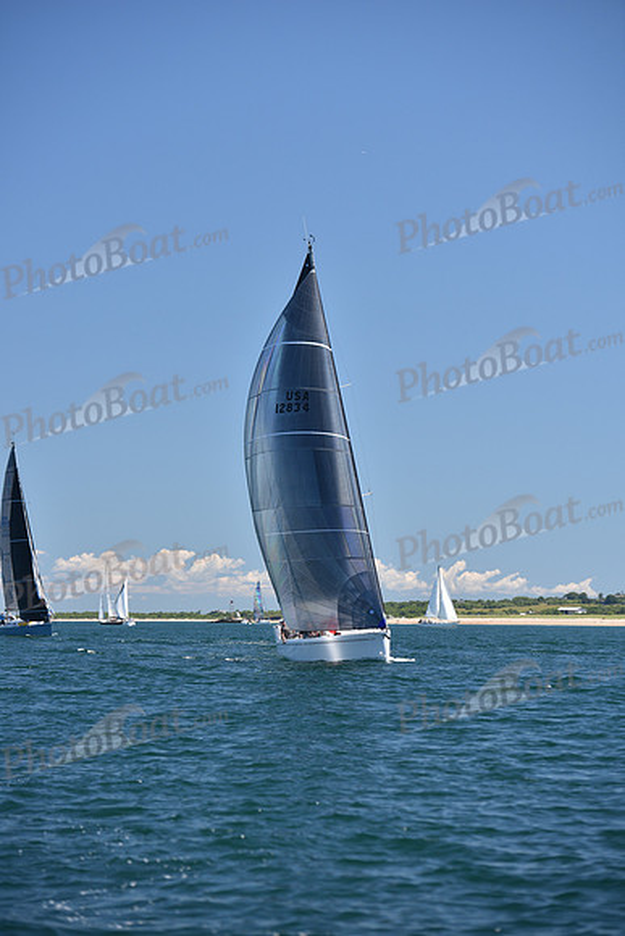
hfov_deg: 12.2
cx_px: 312
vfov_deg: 18.3
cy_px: 468
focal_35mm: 112
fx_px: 2915
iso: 250
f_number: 4
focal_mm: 112
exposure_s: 1/800
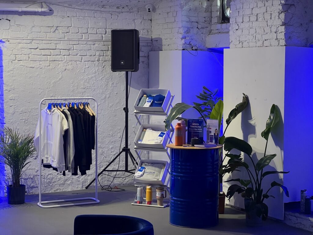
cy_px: 118
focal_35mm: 77
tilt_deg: -4.6
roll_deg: +0.0
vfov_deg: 19.1
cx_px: 156
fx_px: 696
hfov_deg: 25.3
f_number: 2.8
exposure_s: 1/49
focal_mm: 9
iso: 400
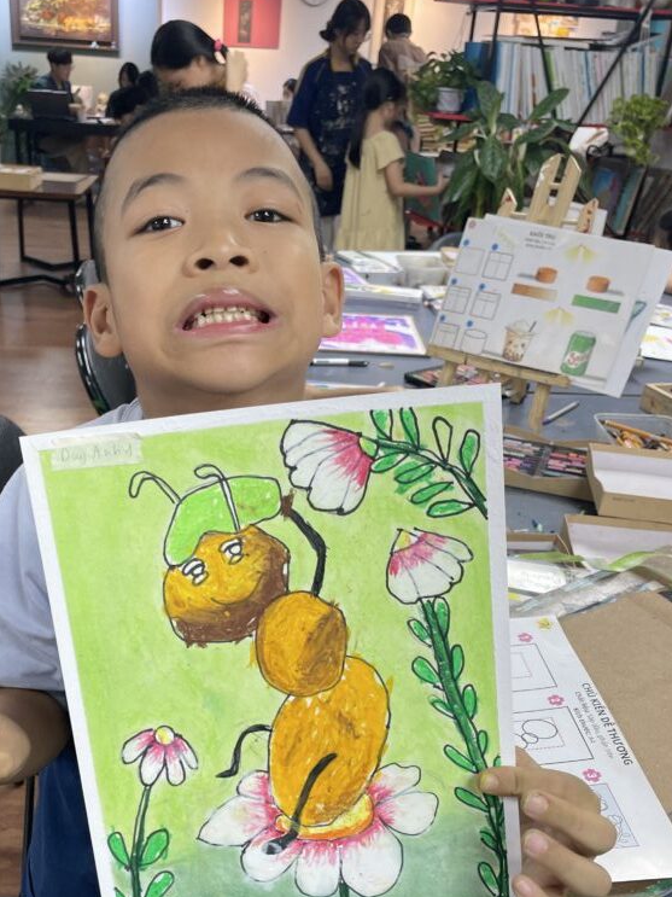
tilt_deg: -28.4
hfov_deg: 40.3
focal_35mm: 35
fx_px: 906
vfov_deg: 52.0
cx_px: 239
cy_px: 569
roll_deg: -2.8
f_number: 1.6
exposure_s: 1/100
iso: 64
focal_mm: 4.2
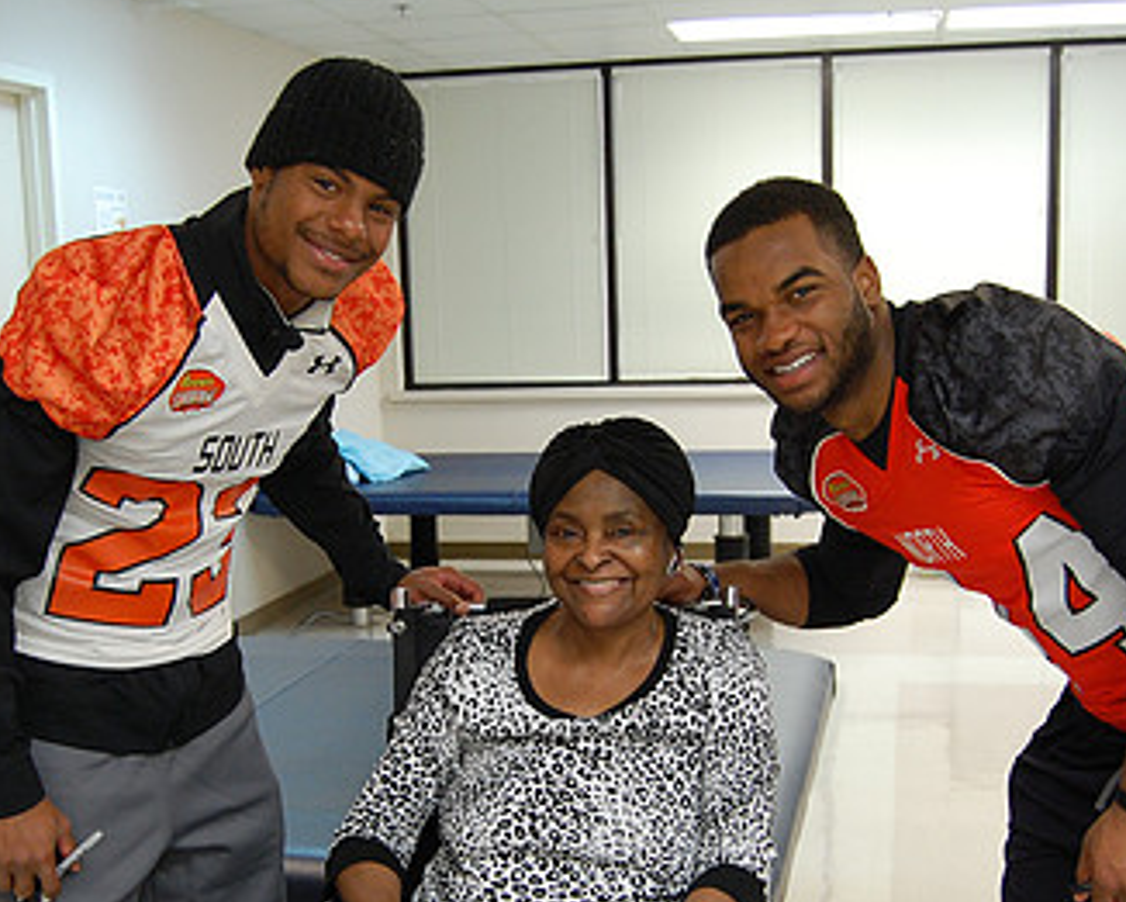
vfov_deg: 29.9
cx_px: 515
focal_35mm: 50
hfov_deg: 37.3
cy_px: 639
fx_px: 1667
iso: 800
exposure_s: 1/50
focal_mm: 20
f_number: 3.8
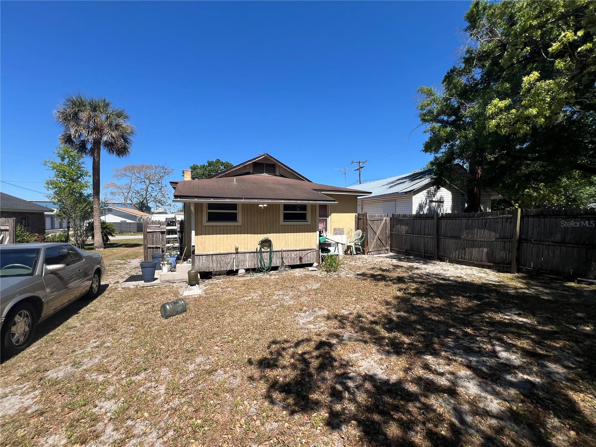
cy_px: 224
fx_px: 224
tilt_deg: -0.2
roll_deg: +0.3
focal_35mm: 13
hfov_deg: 106.2
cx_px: 298
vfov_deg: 89.9
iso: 32
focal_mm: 1.57
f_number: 1.8
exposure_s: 1/1672
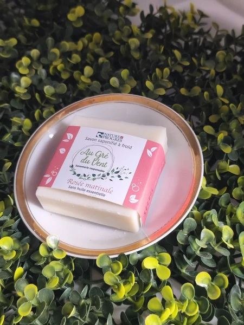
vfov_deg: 41.2
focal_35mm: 46
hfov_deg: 31.5
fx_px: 432
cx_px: 122
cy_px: 162
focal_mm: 6.18
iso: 500
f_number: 1.65
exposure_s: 1/50
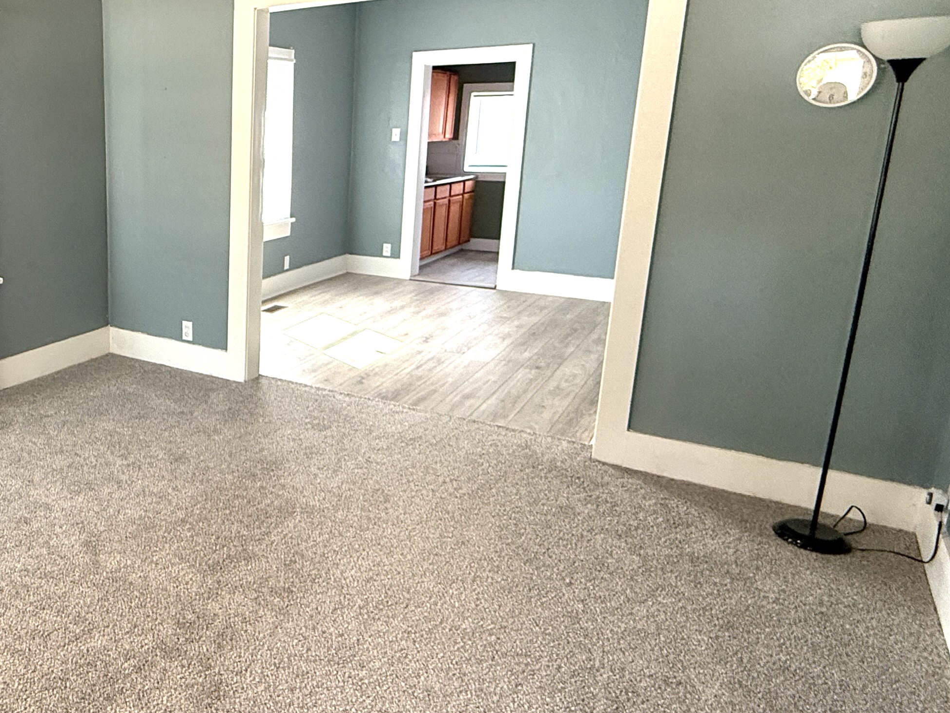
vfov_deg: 48.1
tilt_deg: -13.3
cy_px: 300
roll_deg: +0.1
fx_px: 796
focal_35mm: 29
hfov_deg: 56.3
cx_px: 164
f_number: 2.2
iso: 250
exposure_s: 1/99
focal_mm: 2.22
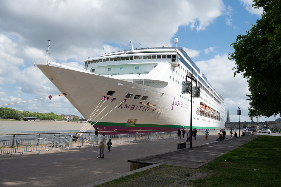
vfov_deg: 42.9
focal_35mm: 30
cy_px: 94
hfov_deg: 61.1
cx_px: 140
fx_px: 238
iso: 100
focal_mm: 30.5
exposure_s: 1/400
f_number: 9
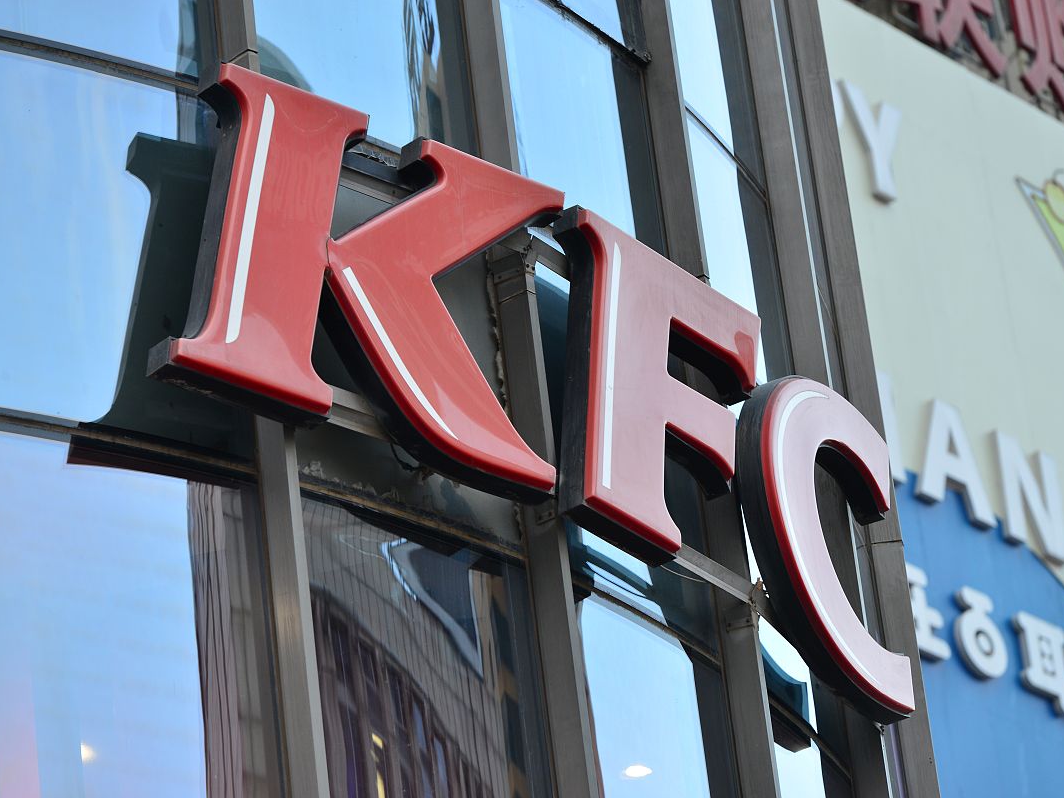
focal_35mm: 179
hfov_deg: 11.0
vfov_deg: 8.3
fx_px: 5502
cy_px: 400
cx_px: 590
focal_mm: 165
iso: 500
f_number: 5
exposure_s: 1/100
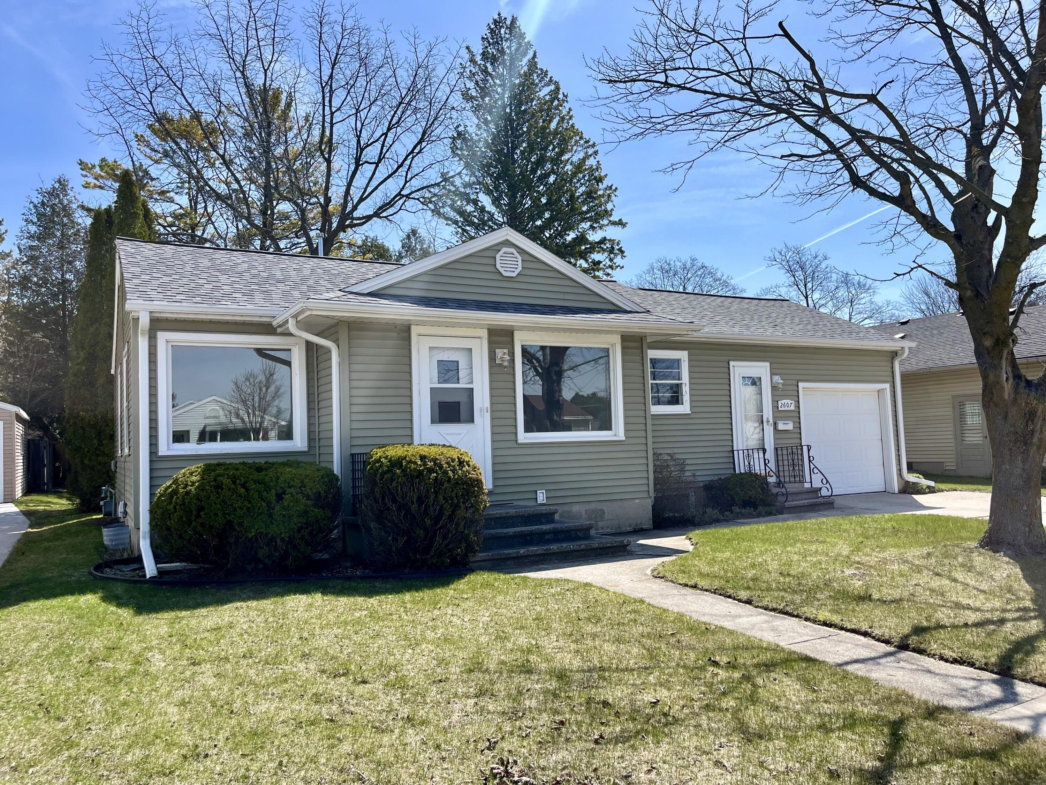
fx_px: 786
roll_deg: +2.3
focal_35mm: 26
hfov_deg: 67.3
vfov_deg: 53.1
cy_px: 392
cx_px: 523
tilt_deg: +2.9
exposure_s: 1/3623
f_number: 1.6
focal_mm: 5.1
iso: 50
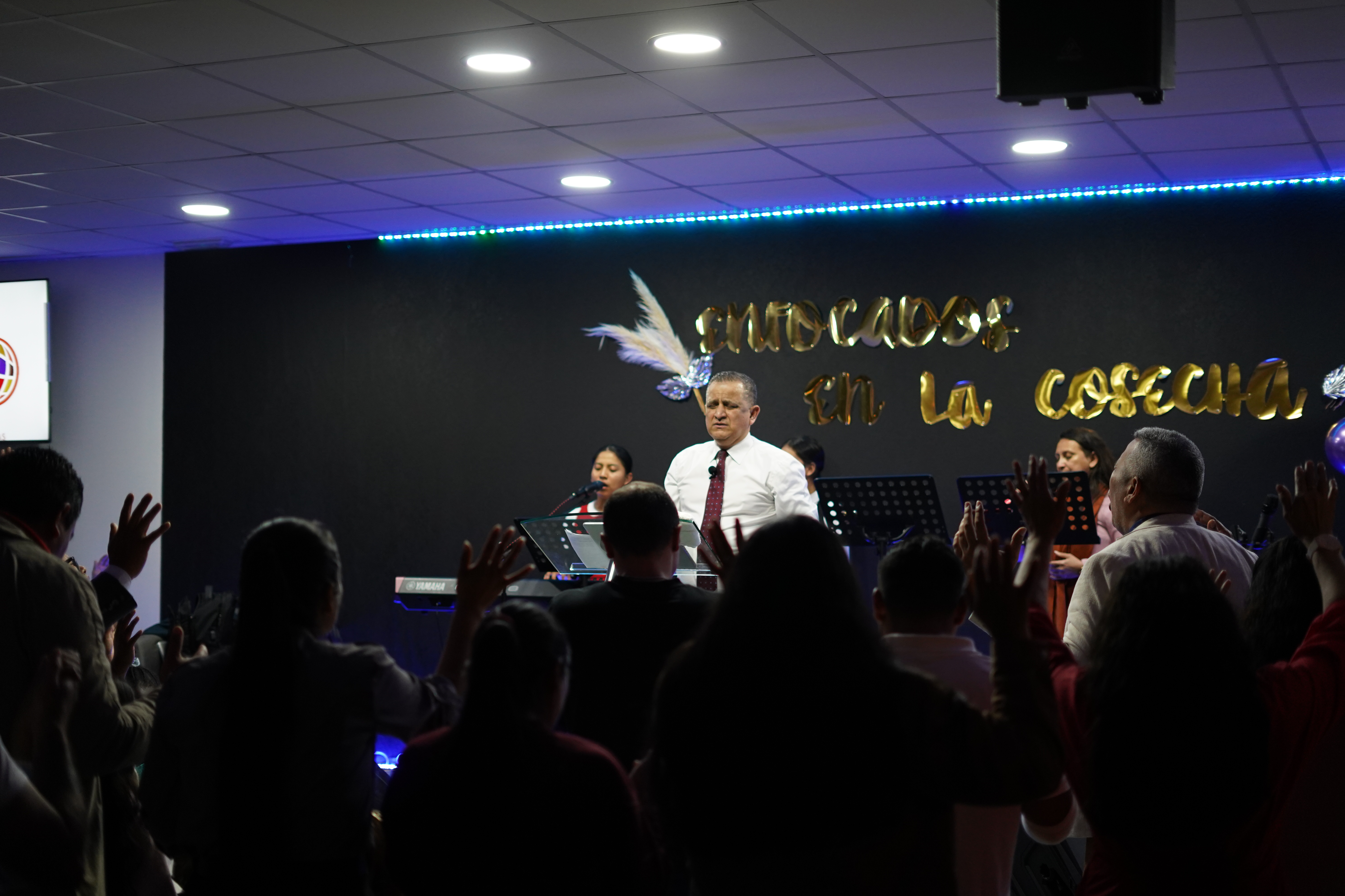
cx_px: 672
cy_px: 448
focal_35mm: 50
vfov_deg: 27.0
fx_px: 1868
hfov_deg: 39.6
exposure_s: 1/250
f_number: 1.8
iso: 1600
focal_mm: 50
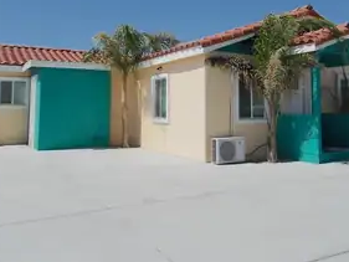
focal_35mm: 37
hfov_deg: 50.1
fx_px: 373
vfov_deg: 38.0
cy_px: 77
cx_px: 190
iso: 80
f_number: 8
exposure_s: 1/400
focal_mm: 4.6
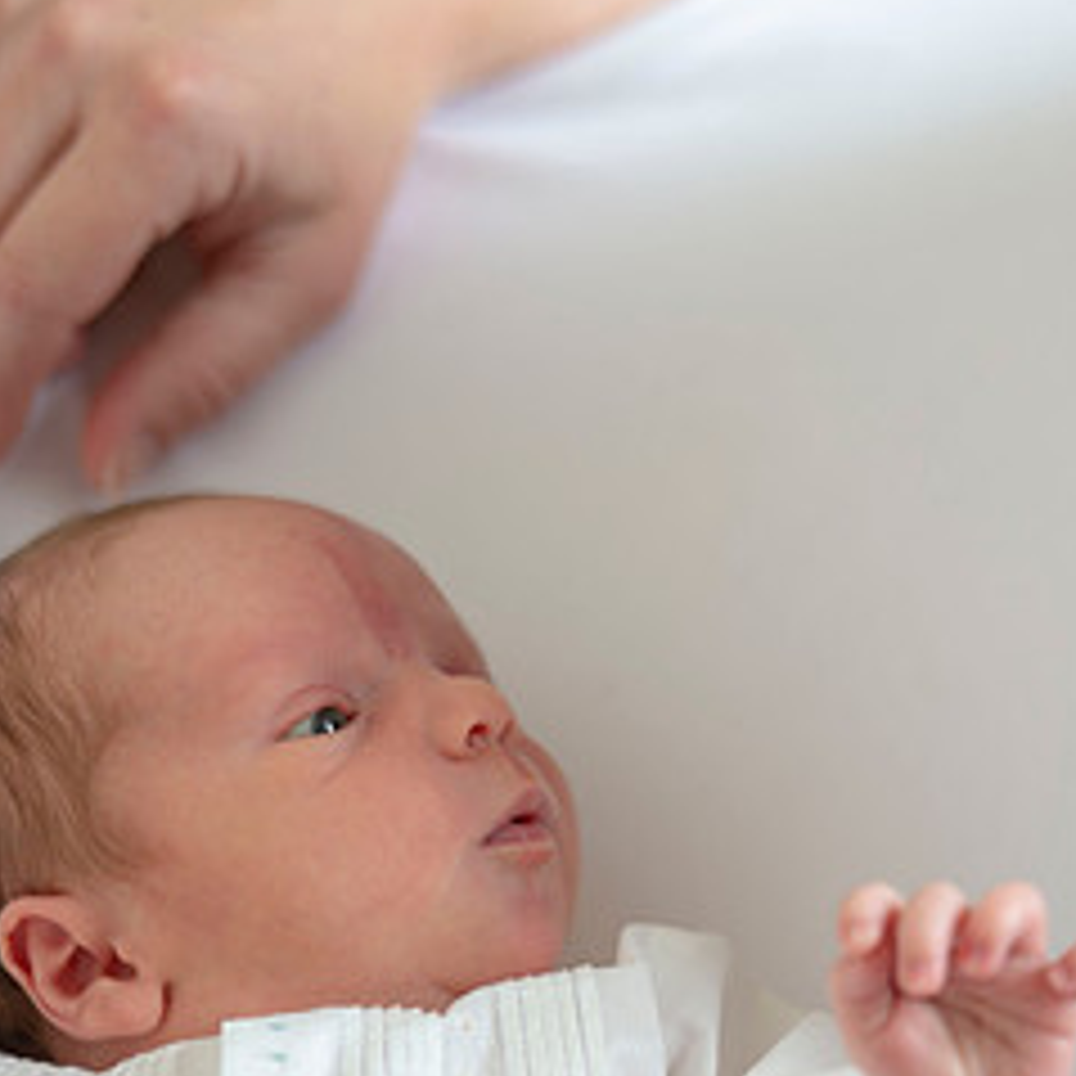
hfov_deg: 5.5
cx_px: 932
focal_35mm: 320
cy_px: 797
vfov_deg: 5.5
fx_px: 11254
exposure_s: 1/160
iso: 80
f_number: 2.8
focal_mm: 155
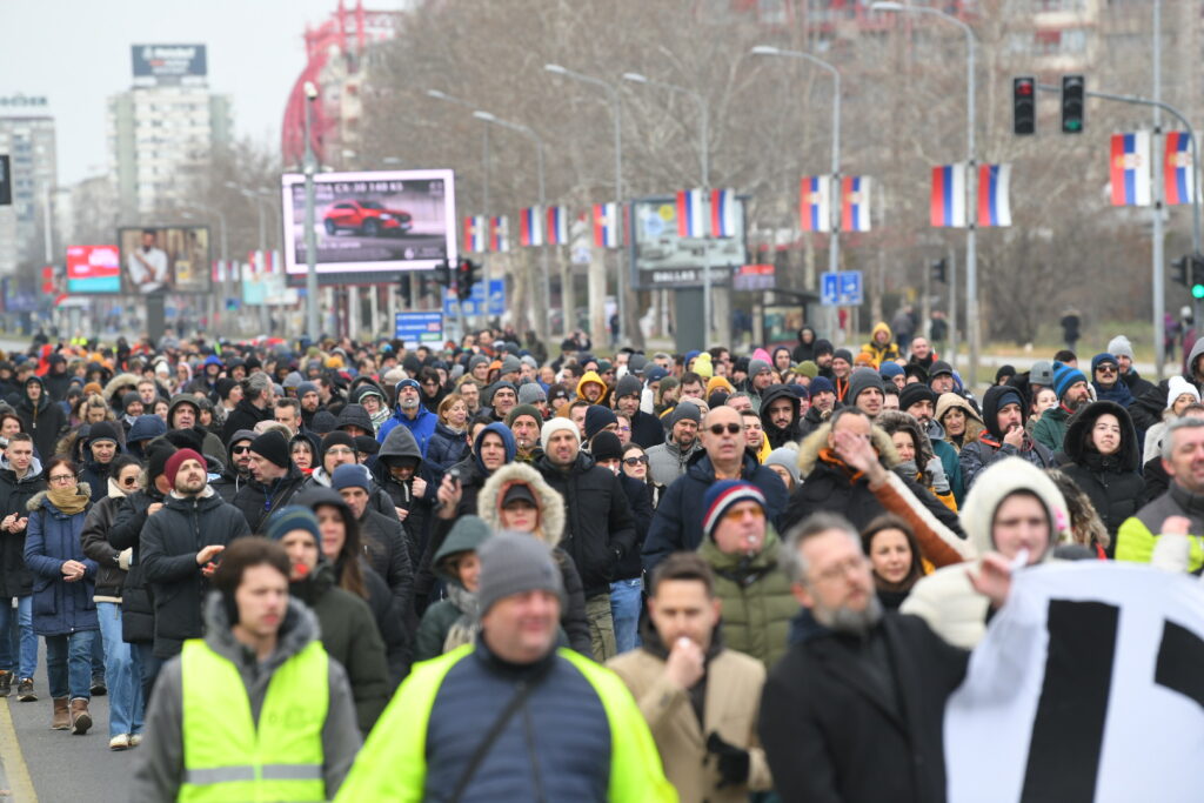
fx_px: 6689
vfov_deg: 6.9
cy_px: 402
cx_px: 602
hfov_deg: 10.3
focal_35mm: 200
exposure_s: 1/1000
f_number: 4.5
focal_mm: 200
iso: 400
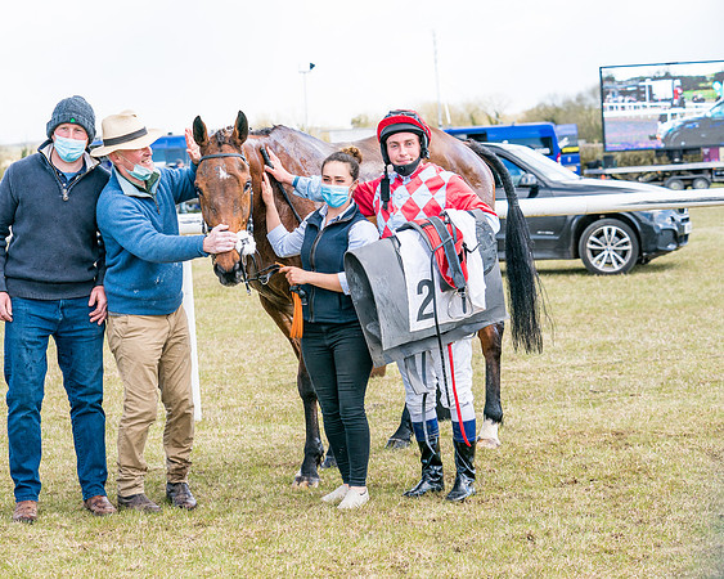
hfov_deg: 20.8
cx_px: 264
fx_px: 1968
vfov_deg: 16.7
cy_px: 292
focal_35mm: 92
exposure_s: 1/1000
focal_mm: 77
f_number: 5
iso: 400
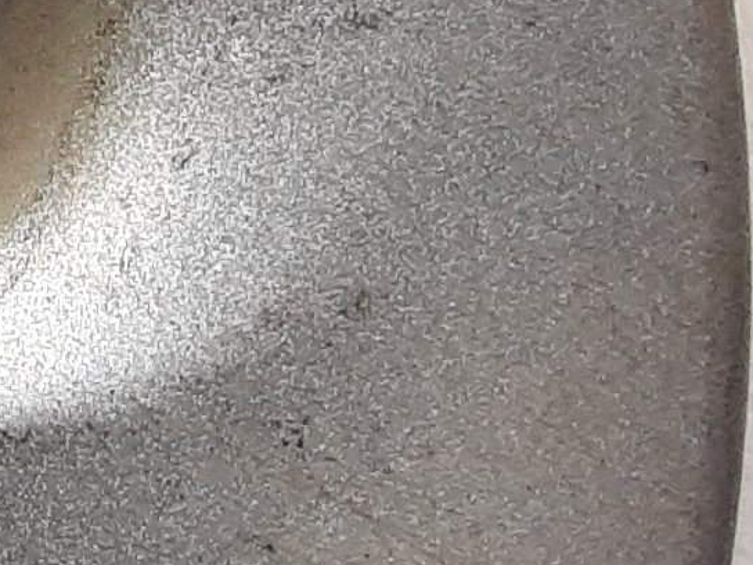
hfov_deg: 9.8
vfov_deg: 8.4
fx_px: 3524
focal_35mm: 162
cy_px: -759
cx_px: -1402
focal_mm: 2.91
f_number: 1.9
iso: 40
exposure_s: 1/191
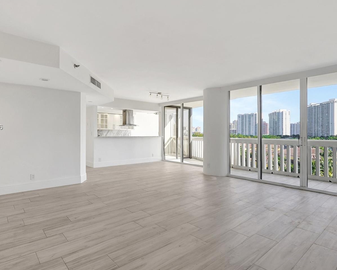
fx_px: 206
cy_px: 128
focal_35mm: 21
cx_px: 140
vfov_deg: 66.4
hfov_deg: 78.0
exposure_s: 1/25
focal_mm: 16.5
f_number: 13
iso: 640
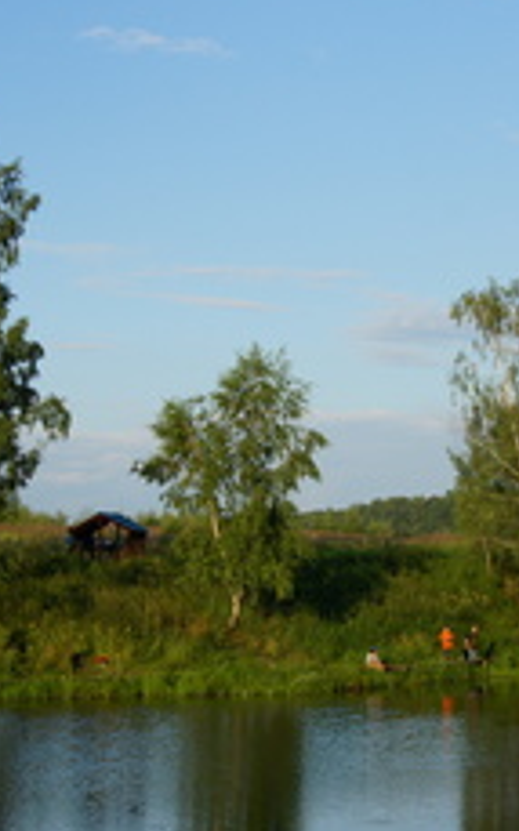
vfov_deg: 26.5
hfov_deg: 16.7
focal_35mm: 78
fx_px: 1766
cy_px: 464
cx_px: 352
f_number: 11
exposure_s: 1/160
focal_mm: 26
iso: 200
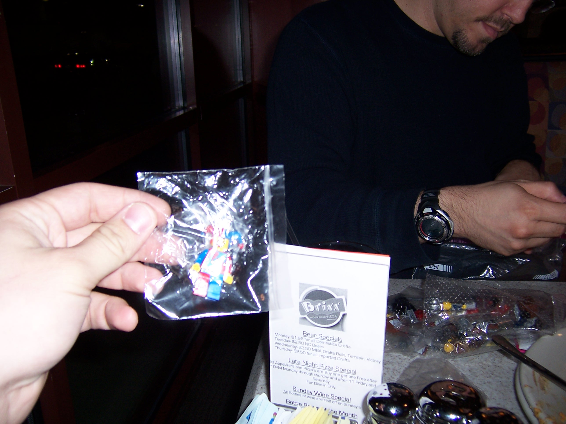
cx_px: 283
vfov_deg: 42.9
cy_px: 212
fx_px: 540
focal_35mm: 33
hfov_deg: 55.4
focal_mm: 5.5
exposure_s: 1/60
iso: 80
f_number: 2.8
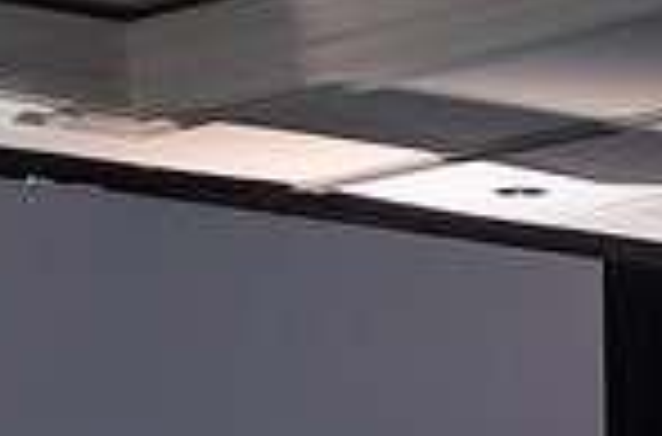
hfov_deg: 7.5
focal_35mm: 273
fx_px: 5004
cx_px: 27
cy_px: 634
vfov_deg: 5.0
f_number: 5.3
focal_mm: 46
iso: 1400
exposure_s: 1/30
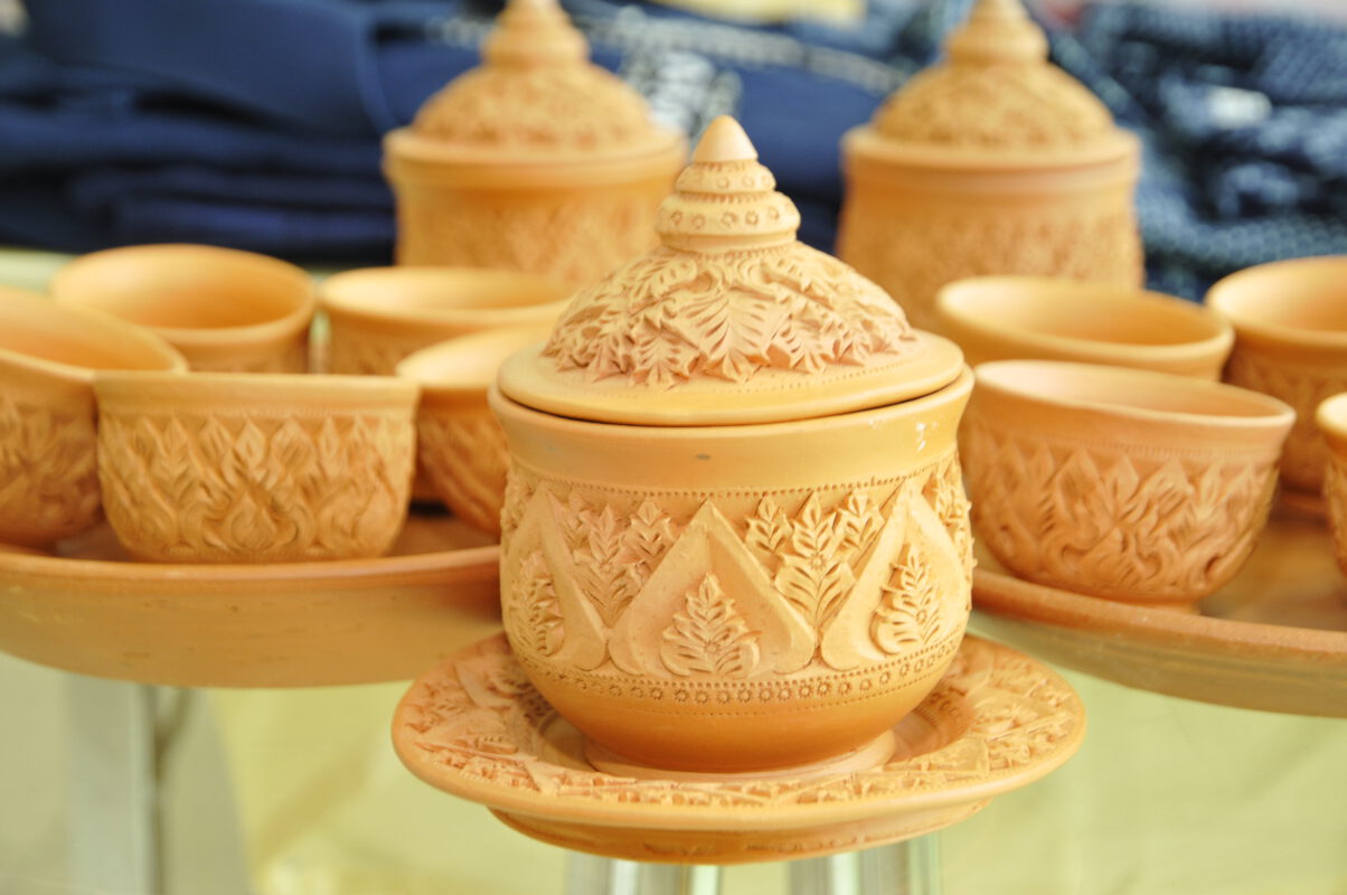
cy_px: 448
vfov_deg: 18.1
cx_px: 674
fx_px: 2803
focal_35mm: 75
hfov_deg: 27.0
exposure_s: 1/20
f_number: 5.3
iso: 500
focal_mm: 50
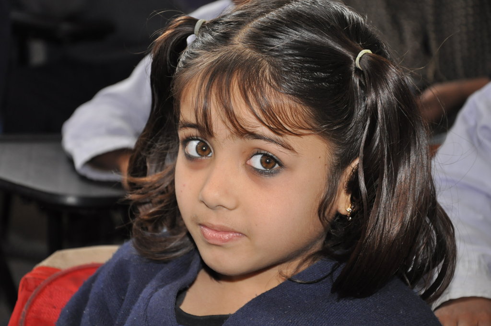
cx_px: 246
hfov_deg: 21.9
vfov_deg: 14.7
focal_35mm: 93
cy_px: 163
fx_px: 1267
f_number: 5.3
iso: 800
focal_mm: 62
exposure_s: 1/60
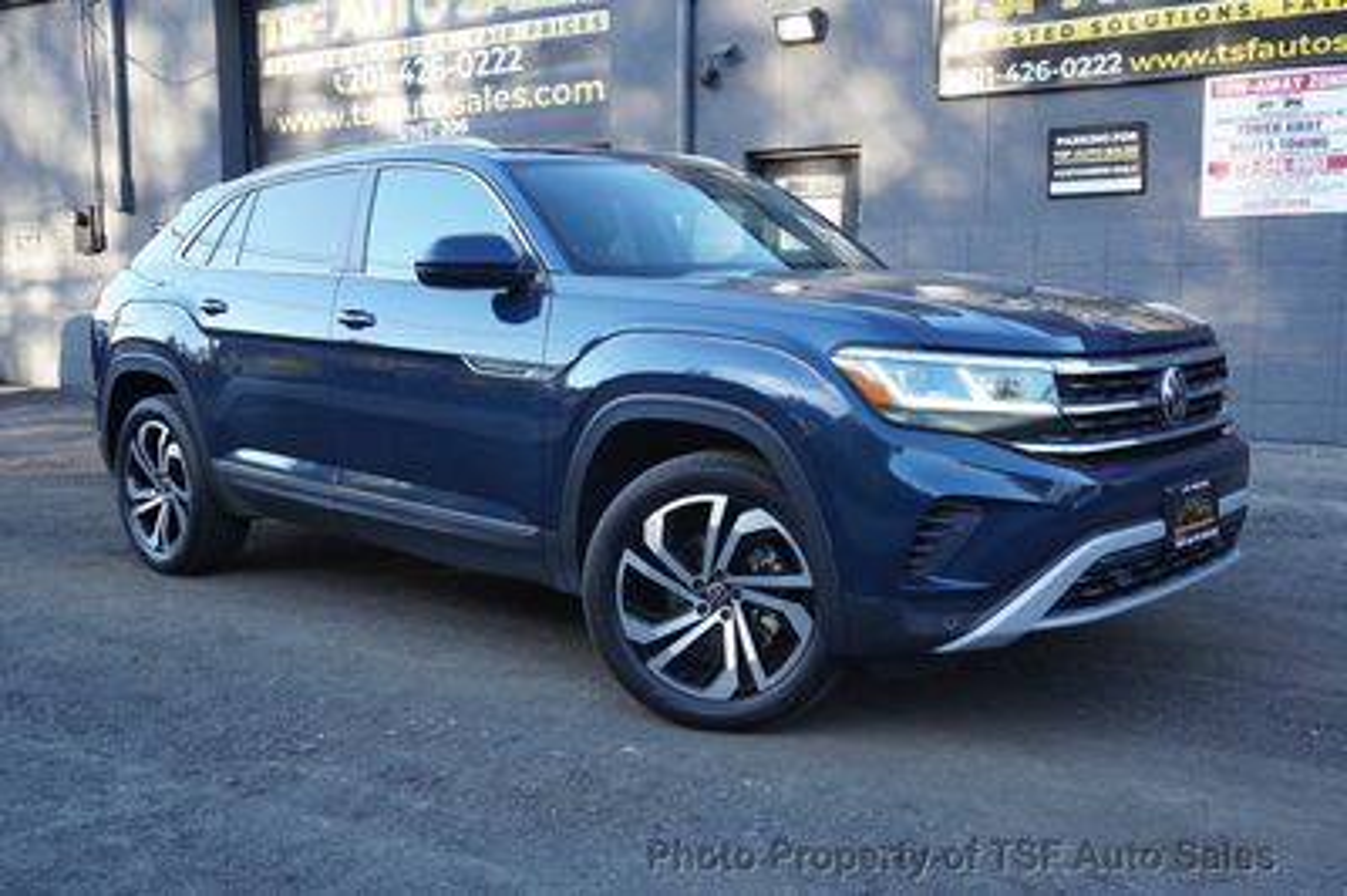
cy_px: 448
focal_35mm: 38
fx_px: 1402
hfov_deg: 51.3
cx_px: 674
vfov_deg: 35.4
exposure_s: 1/250
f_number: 9
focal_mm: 25
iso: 2500
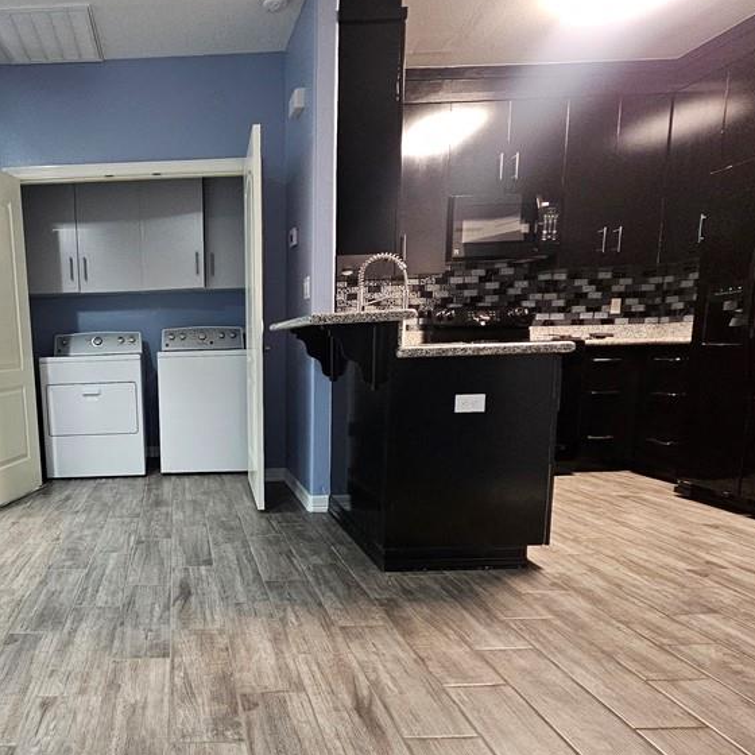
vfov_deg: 71.7
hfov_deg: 66.7
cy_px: 435
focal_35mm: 21
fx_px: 518
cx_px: 171
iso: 640
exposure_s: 1/30
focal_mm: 2.2
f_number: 2.2
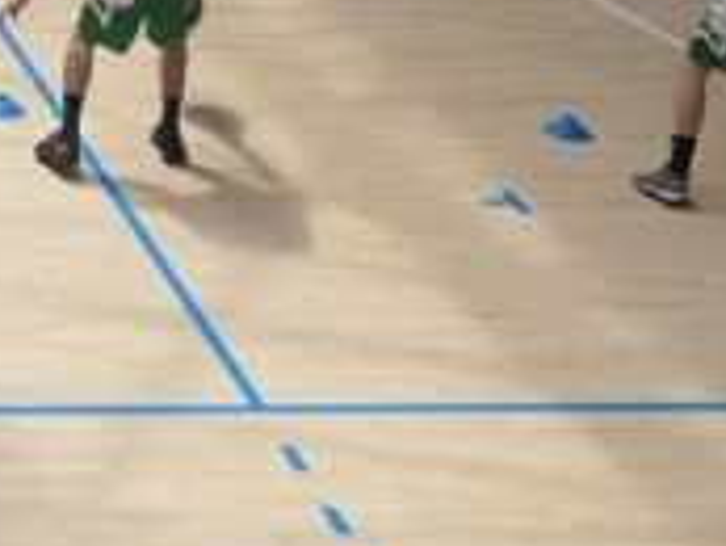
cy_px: -420
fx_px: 2519
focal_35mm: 120
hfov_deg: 13.6
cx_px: -806
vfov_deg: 11.5
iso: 125
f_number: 2.8
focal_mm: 8.8
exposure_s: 1/160
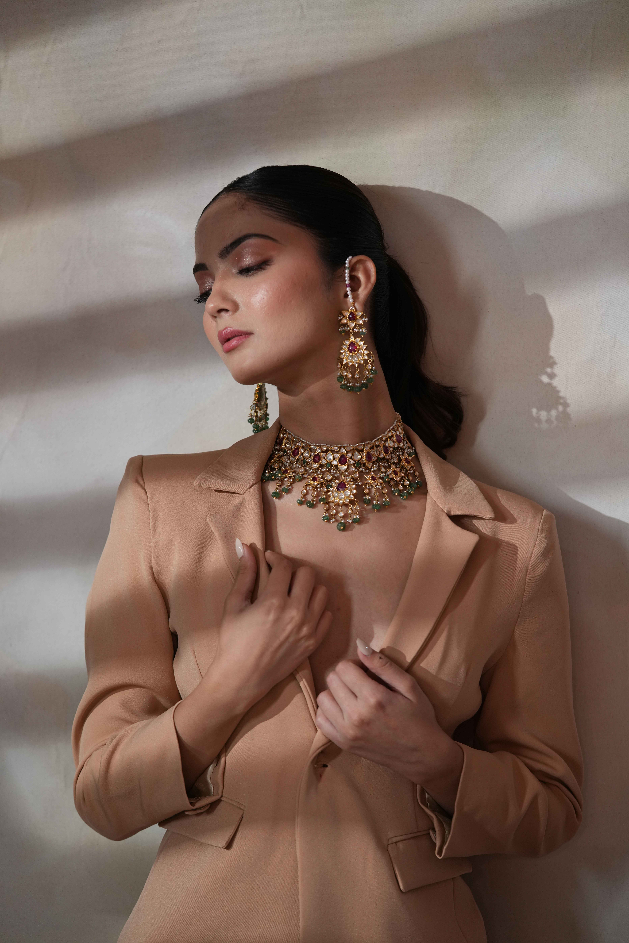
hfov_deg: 15.2
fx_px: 2359
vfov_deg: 22.6
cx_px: 314
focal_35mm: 90
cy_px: 472
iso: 800
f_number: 2.8
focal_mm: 90
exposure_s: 1/100
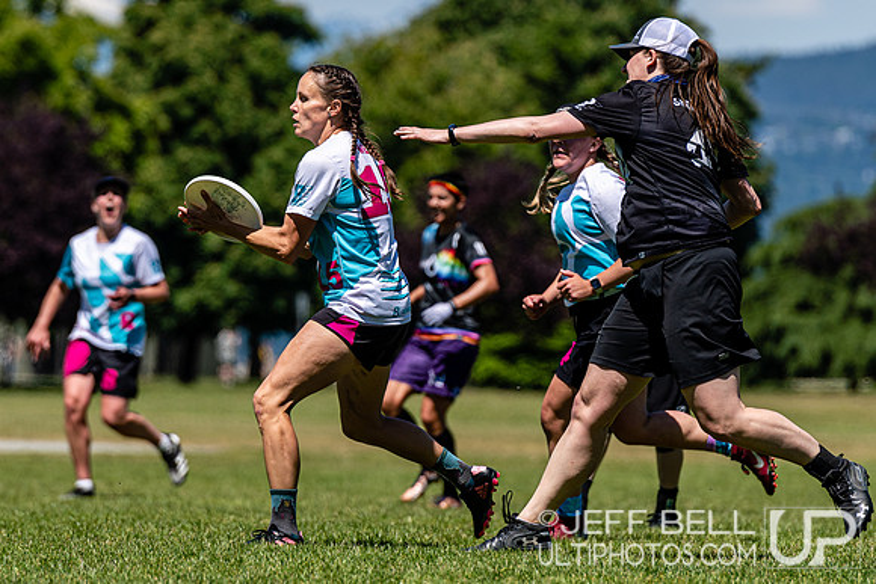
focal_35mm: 381
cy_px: 253
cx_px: 337
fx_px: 9268
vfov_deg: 3.6
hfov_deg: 5.4
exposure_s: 1/2000
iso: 100
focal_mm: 200
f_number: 4
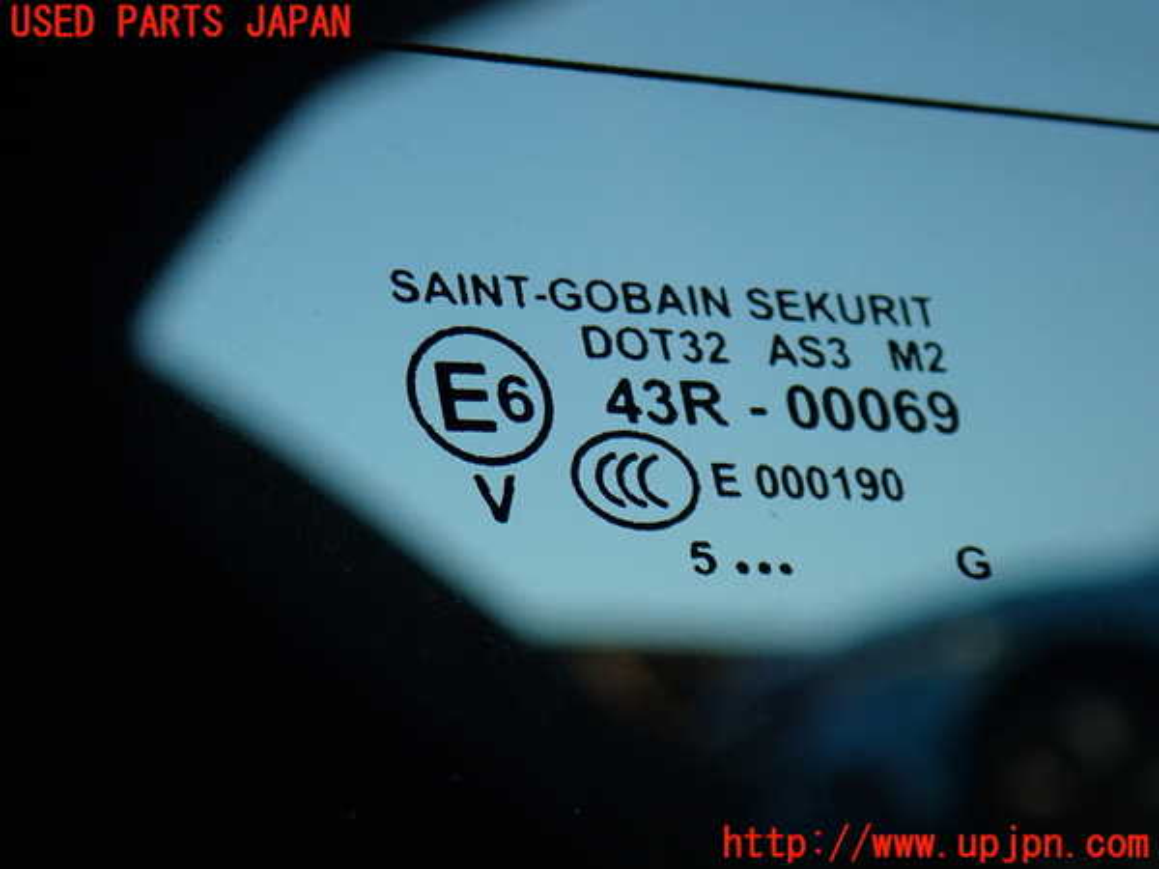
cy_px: 434
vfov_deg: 14.8
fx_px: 3348
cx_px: 580
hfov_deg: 19.6
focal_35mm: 100
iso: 200
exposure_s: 1/160
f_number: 4.9
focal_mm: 18
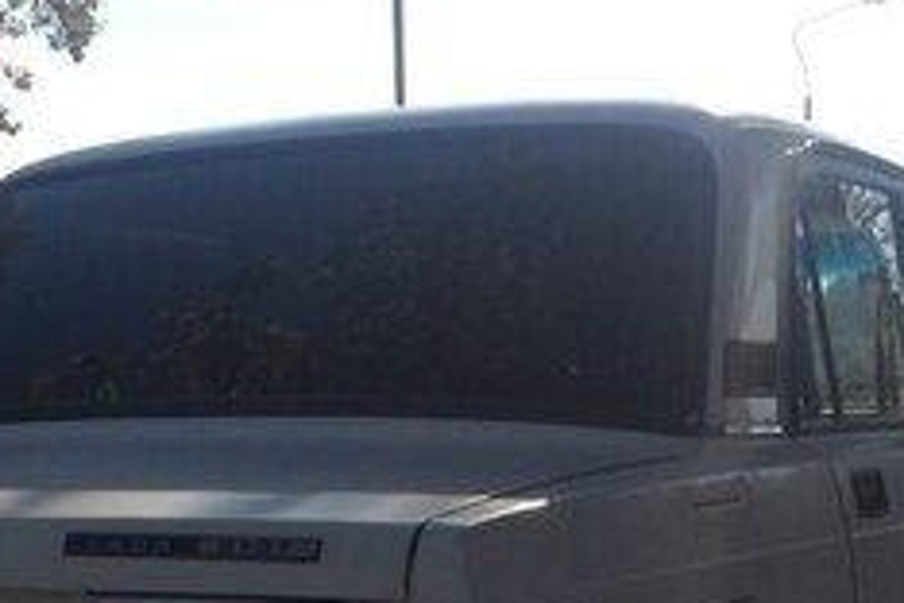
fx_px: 2134
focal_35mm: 85
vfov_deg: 15.3
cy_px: 779
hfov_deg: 23.8
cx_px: 305
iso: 32
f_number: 2.2
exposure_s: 1/2160
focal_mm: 4.15
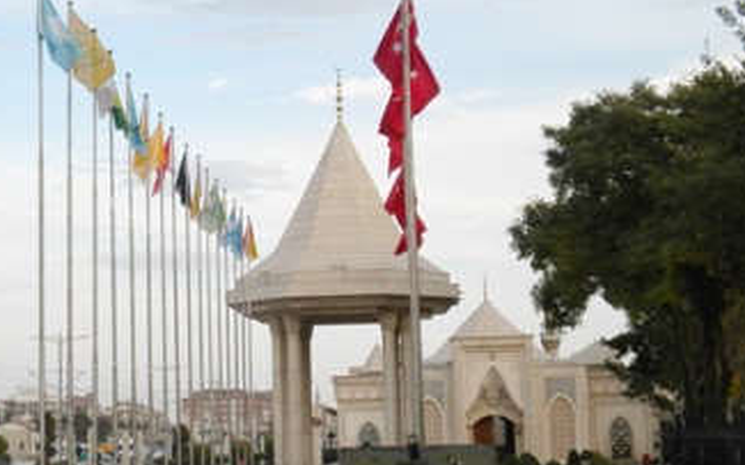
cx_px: 264
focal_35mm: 76
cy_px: 270
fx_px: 1543
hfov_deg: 27.0
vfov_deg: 17.1
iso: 200
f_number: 5.6
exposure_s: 1/336
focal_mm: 9.3
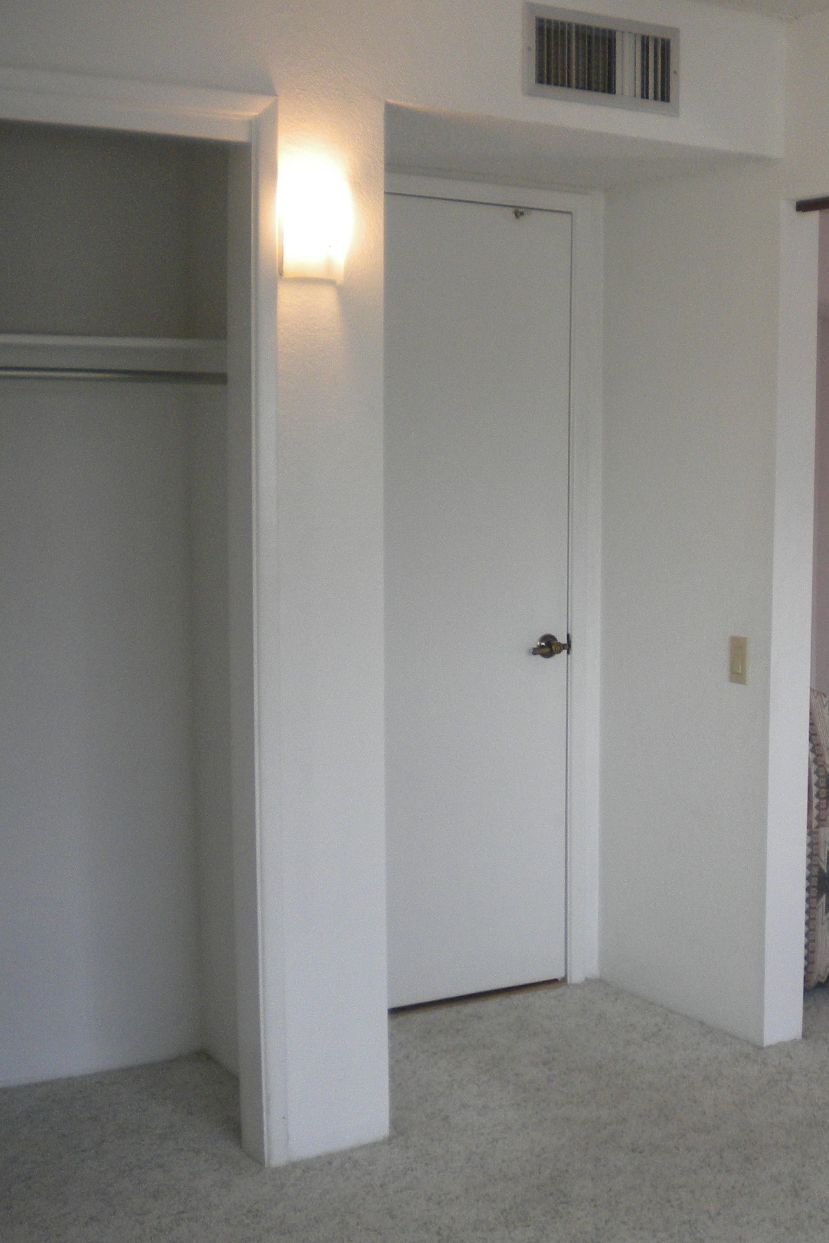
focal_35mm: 51
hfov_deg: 25.5
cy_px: 646
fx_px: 1761
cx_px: 786
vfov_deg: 38.9
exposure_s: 1/60.7
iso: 165
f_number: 3.1
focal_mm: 6.3
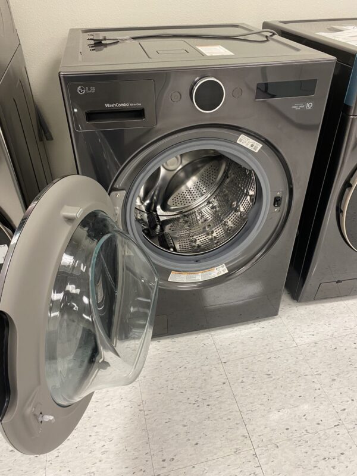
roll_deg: -0.3
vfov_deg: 67.3
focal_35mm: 26
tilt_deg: -36.3
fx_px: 358
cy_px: 238
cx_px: 178
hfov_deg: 53.1
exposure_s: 1/44
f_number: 1.8
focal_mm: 4.25
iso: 80
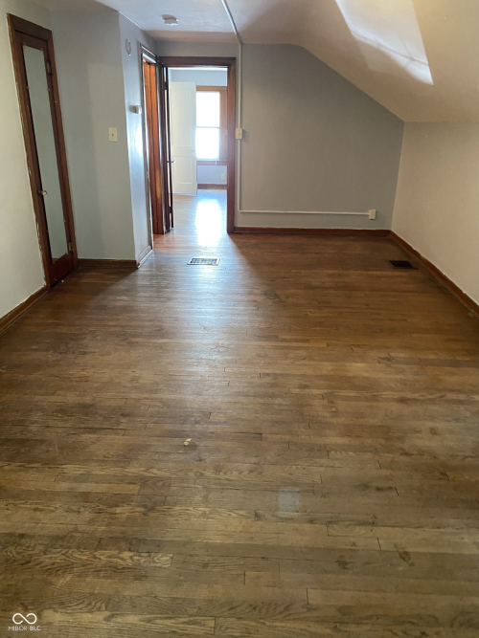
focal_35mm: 26
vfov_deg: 67.3
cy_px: 319
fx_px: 480
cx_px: 240
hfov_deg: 53.0
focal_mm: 4.25
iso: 400
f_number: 1.8
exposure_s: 1/40
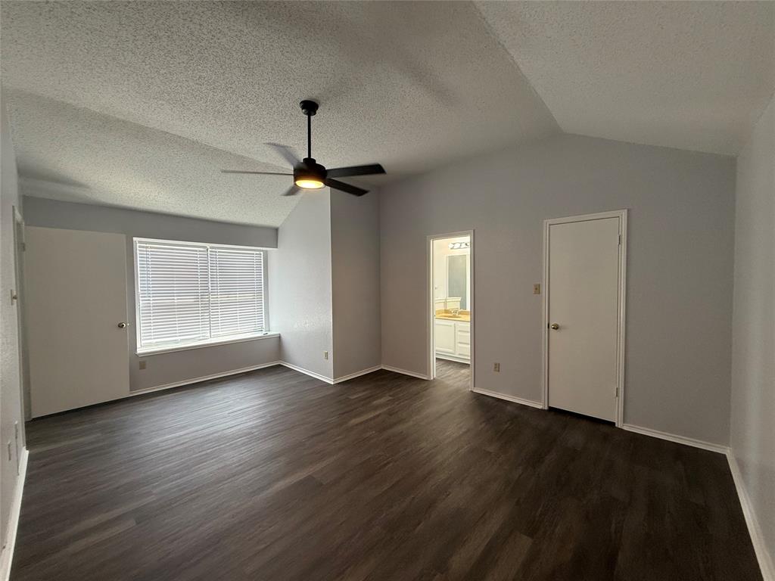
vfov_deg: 85.7
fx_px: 313
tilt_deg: -1.0
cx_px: 388
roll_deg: +0.7
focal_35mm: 14
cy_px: 290
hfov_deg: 102.1
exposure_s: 1/120
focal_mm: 2.22
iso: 125
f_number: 2.2
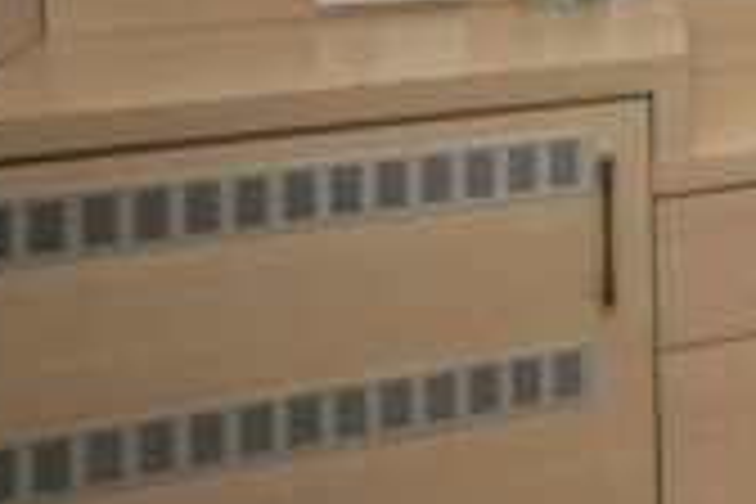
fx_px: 1596
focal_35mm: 76
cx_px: 1732
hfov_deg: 15.9
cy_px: -292
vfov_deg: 16.1
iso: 100
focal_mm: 16
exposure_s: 1/20
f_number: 8
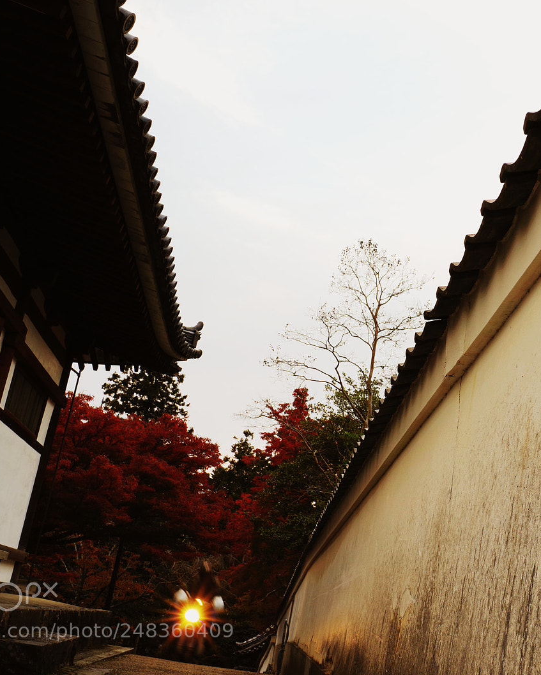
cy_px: 340
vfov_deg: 42.0
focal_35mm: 44
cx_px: 410
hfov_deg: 33.4
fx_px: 880
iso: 200
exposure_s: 1/8
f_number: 13
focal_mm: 31
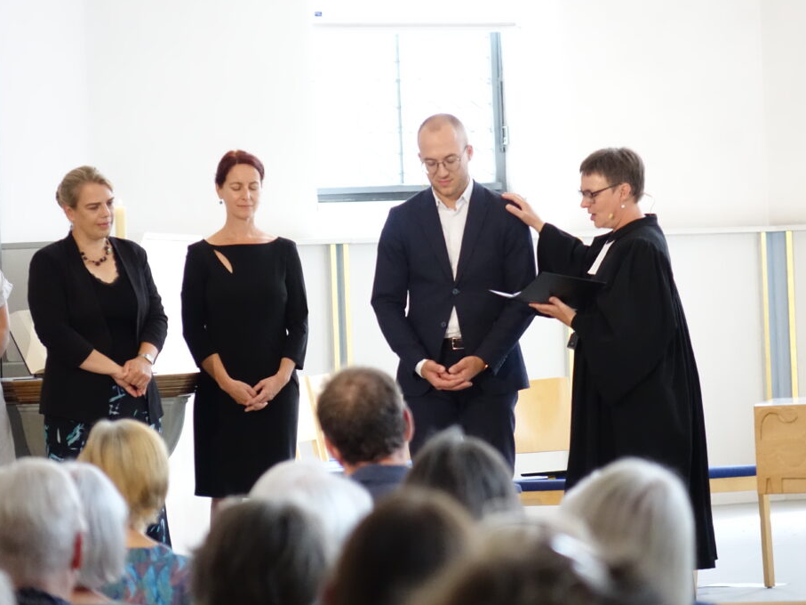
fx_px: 5005
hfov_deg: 9.2
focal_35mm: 215
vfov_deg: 6.9
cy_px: 302
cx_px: 393
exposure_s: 1/250
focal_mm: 72.72
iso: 2500
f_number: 2.8
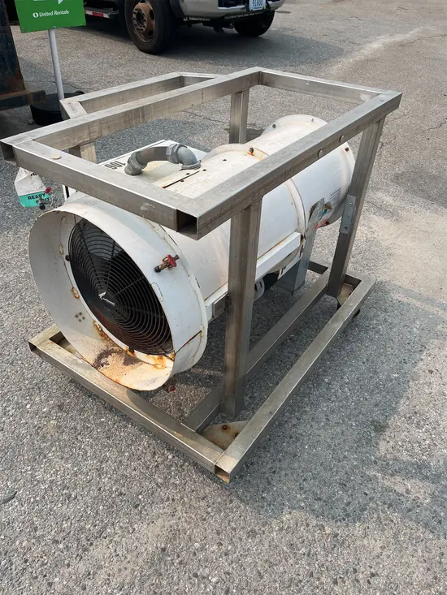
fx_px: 448
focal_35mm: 26
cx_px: 224
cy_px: 298
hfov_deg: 53.1
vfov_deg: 67.3
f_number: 1.6
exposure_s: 1/3215
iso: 50
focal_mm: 5.1
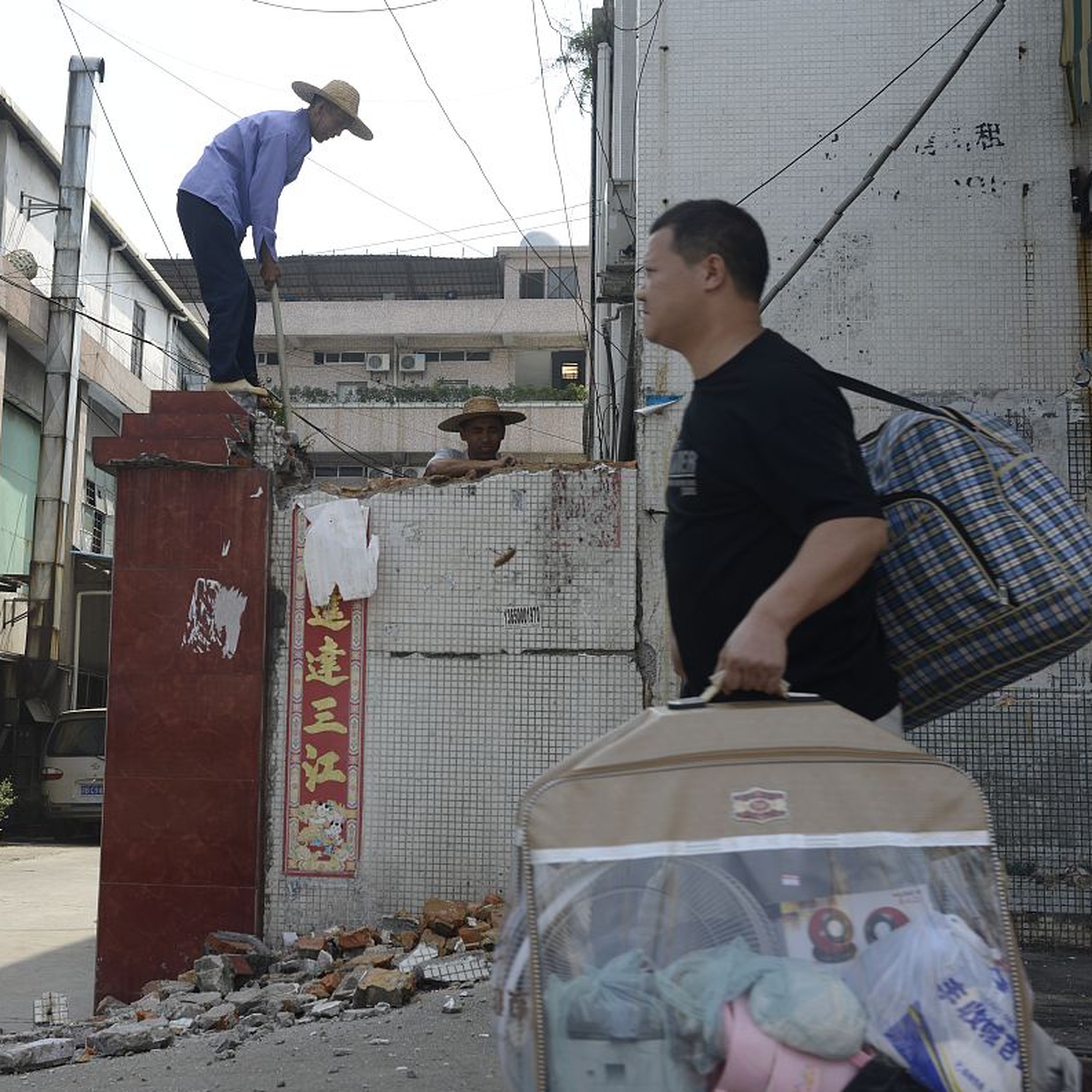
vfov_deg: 37.6
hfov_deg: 37.2
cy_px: 549
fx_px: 1606
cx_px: 383
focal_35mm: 45
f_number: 8
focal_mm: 35
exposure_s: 1/250
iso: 100
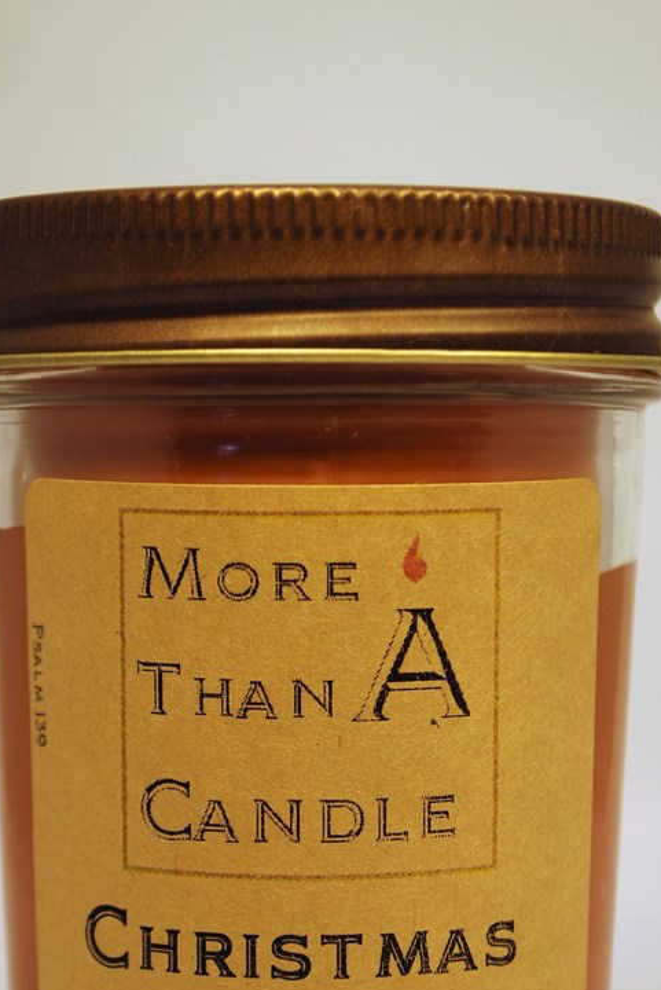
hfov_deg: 12.4
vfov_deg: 18.3
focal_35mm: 111
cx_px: 325
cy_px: 703
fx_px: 3052
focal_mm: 52
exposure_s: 1/125
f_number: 5.6
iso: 200
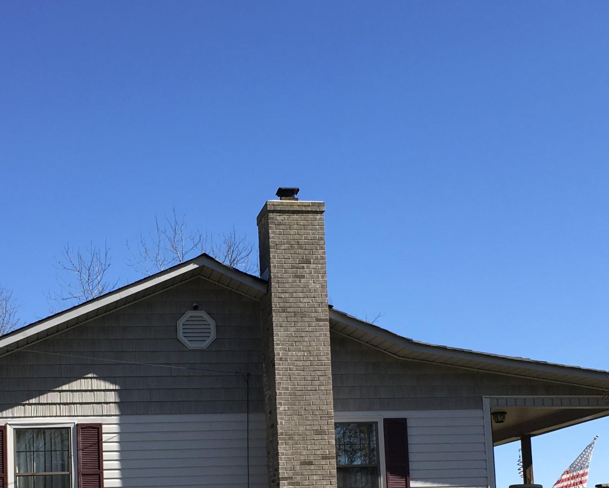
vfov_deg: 24.3
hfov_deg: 30.9
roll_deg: +2.2
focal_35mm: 61
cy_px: 444
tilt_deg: +3.8
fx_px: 1100
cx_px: 252
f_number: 2.2
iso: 25
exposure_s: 1/1202
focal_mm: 4.15
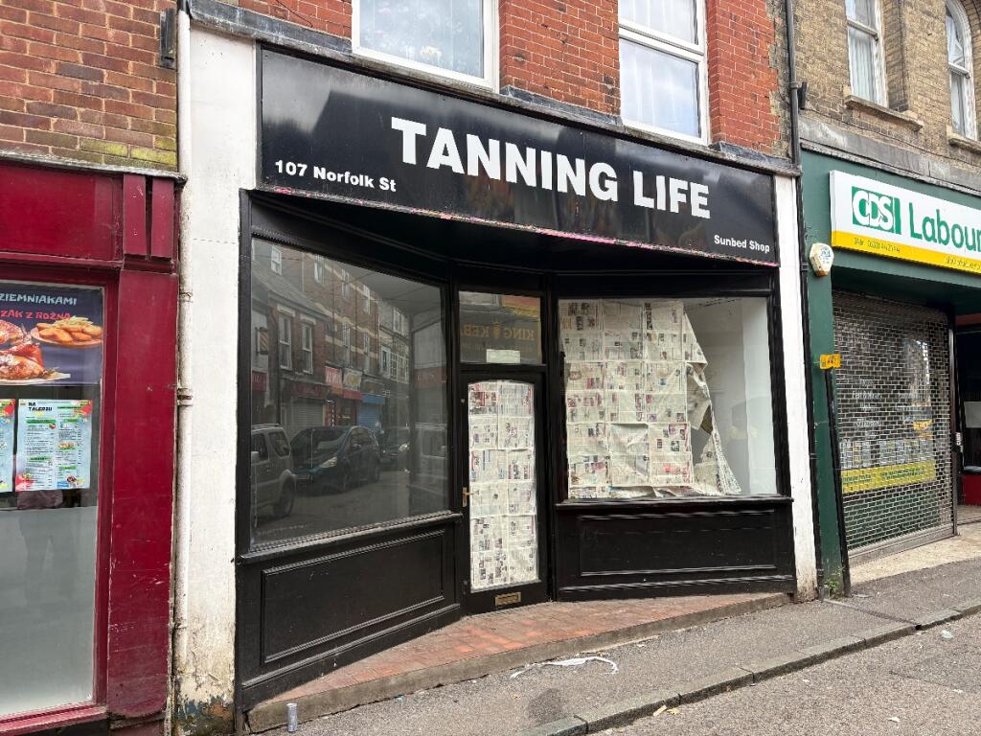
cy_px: 368
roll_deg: +1.2
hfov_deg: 67.3
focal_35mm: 26
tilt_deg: +4.8
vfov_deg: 53.1
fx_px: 737
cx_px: 490
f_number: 1.6
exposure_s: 1/381
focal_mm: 5.96
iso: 50
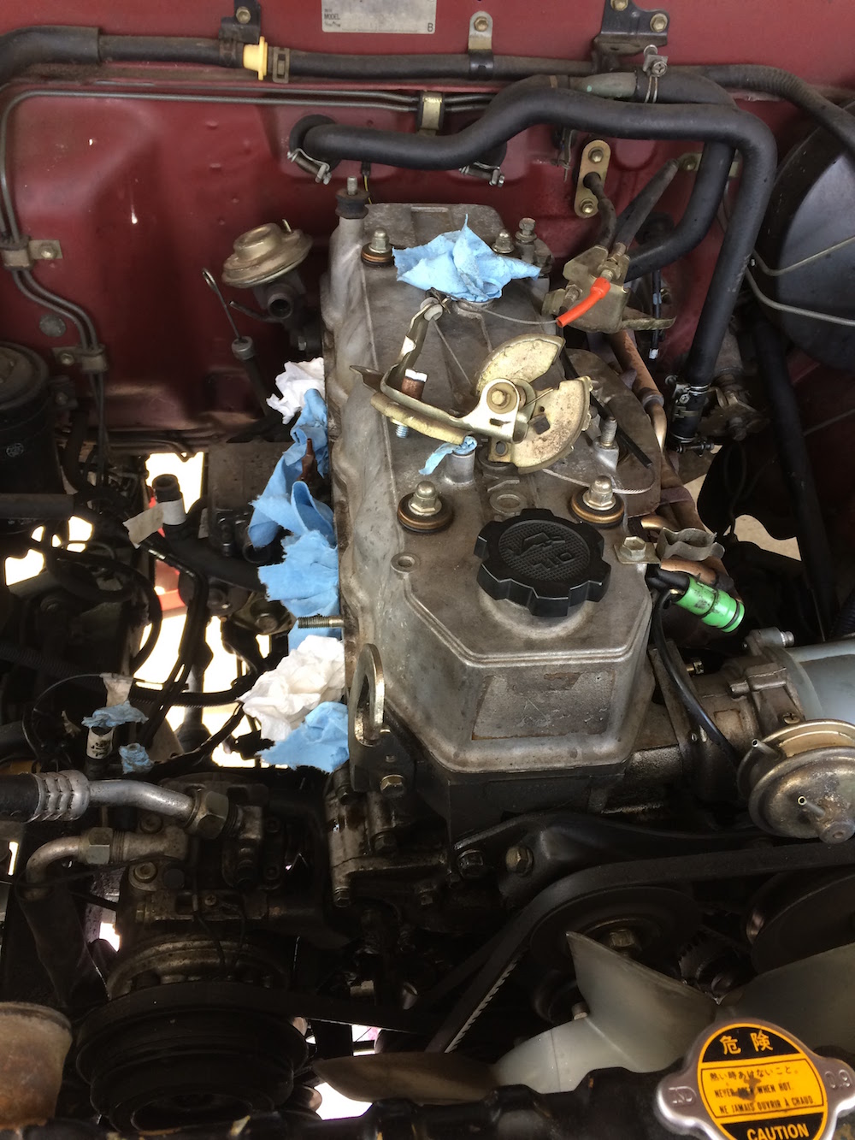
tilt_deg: -49.6
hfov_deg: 48.2
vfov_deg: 61.7
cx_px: 428
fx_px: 955
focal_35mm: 29
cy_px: 570
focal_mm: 4.15
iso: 40
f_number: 2.2
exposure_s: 1/30
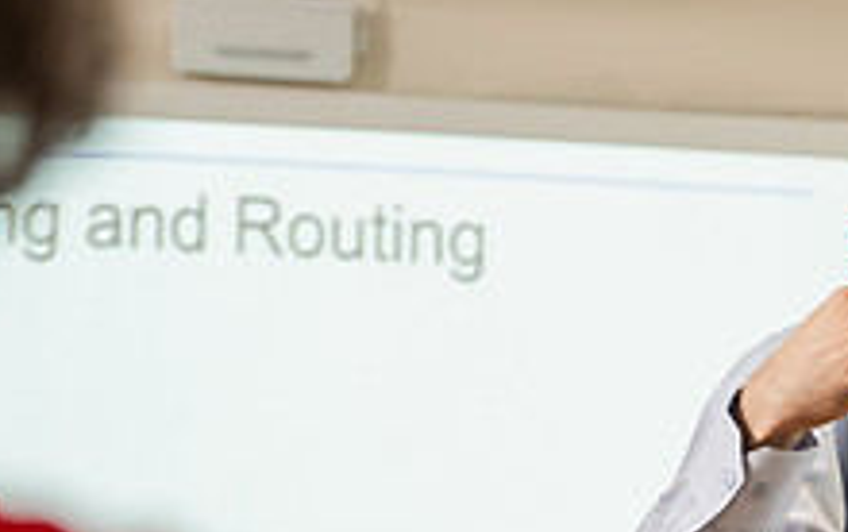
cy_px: 364
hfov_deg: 8.4
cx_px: 1037
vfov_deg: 5.3
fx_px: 5714
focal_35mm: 247
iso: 1000
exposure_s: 1/200
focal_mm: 92
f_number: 3.2
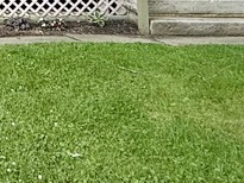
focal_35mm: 70
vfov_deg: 18.1
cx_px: -150
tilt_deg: +5.0
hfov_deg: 21.7
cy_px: -111
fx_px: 494
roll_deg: +1.0
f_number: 2.2
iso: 64
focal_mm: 2.22
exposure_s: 1/564
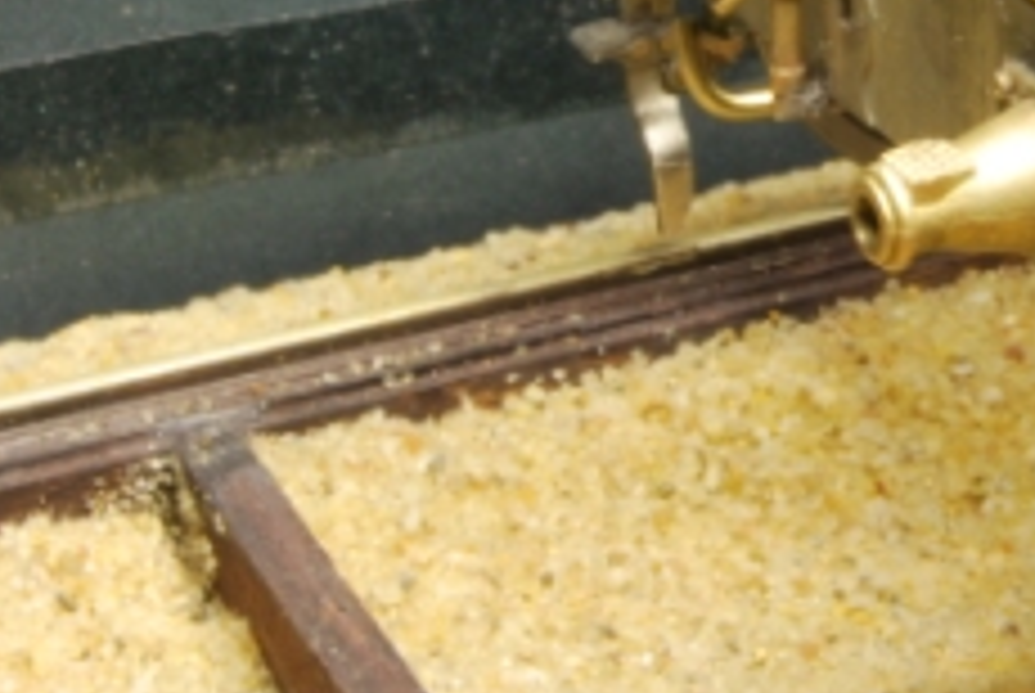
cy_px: 40
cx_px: 994
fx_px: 4634
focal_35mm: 161
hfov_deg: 12.6
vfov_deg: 8.5
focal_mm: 55
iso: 200
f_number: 36
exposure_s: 5
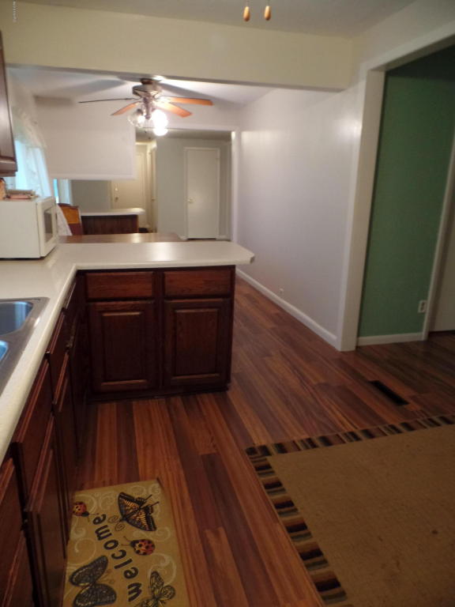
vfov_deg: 73.9
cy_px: 304
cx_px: 228
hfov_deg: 58.9
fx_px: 403
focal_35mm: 23
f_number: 2.8
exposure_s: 1/20
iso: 400
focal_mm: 4.1
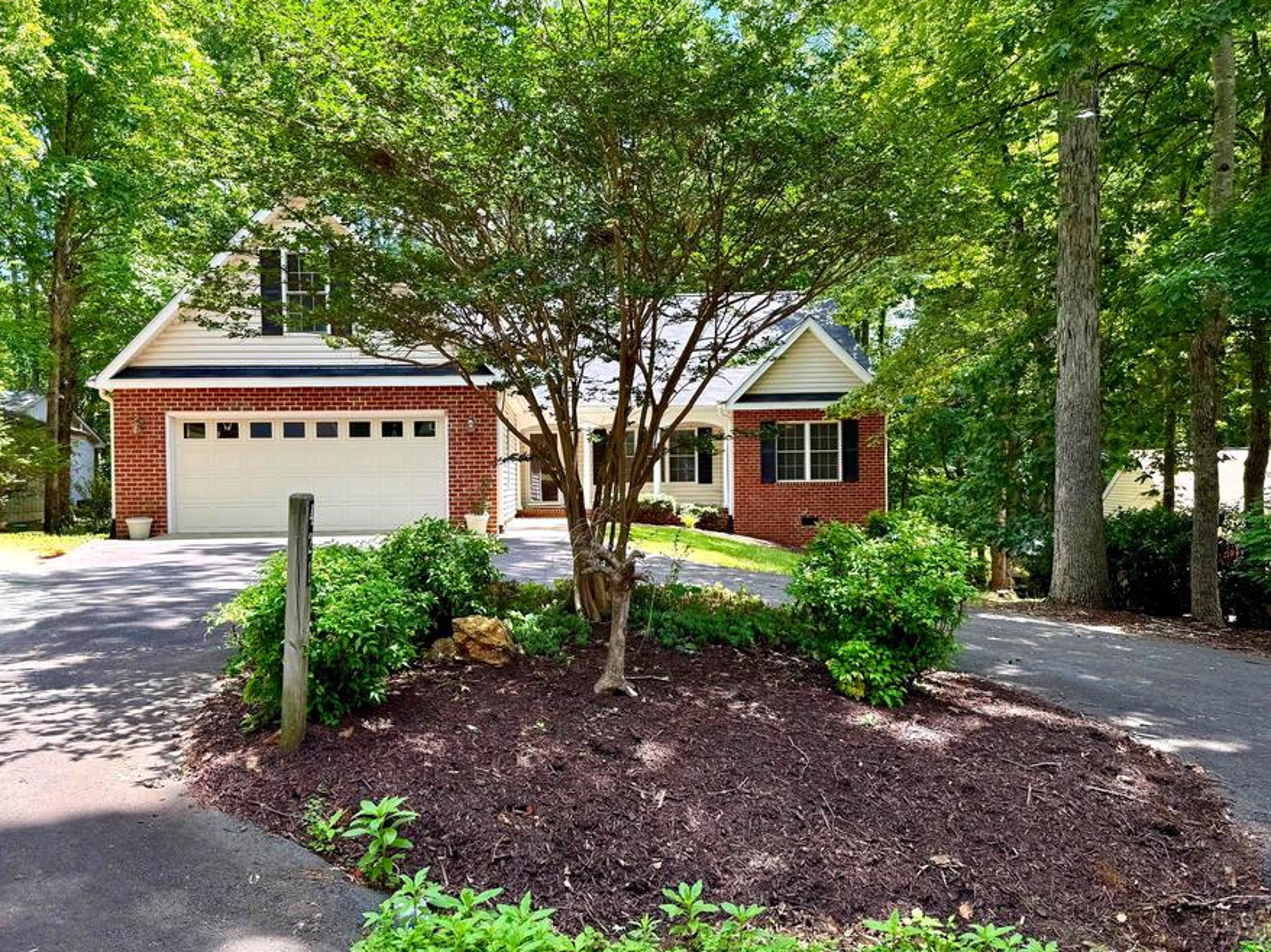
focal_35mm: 28
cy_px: 488
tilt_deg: +1.2
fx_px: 1028
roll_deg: +0.9
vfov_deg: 49.7
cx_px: 566
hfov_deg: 63.3
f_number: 1.78
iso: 80
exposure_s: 1/450
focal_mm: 6.76
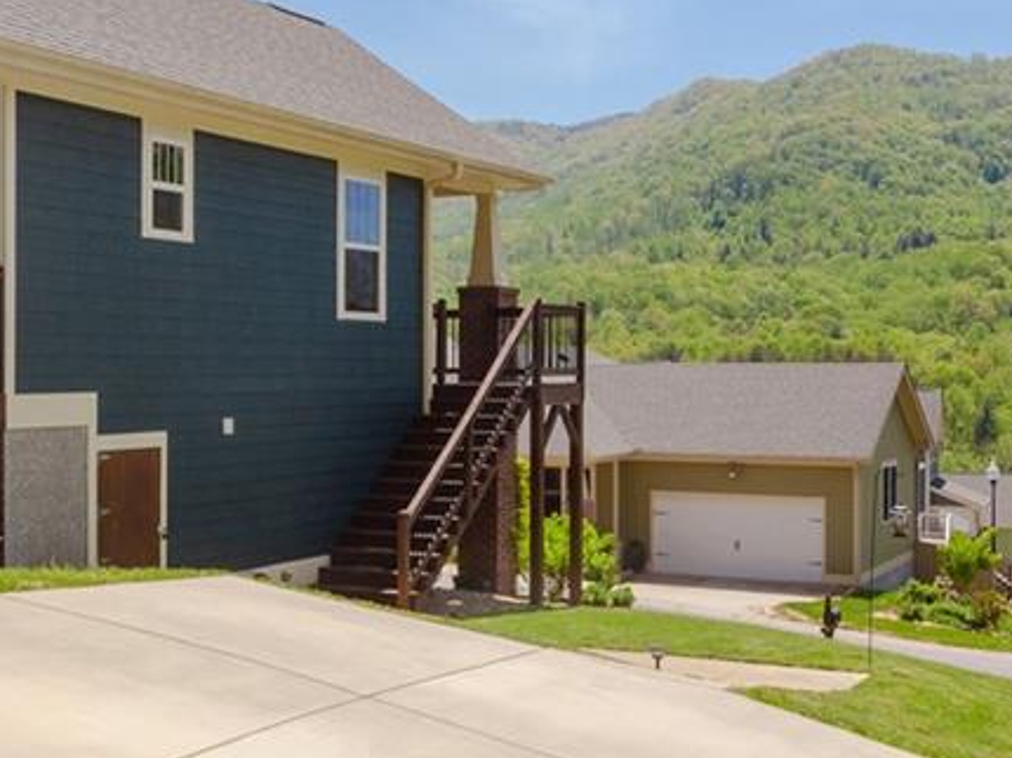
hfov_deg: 39.5
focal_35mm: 48
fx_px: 1402
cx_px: 407
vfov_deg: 30.0
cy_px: 260
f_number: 10
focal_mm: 14
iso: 400
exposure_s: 1/640
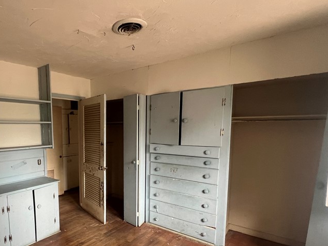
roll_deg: +1.3
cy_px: 154
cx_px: 95
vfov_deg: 62.5
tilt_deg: -5.9
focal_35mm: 21
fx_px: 199
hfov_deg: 75.0
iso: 250
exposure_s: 1/60
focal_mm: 1.57
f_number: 1.8
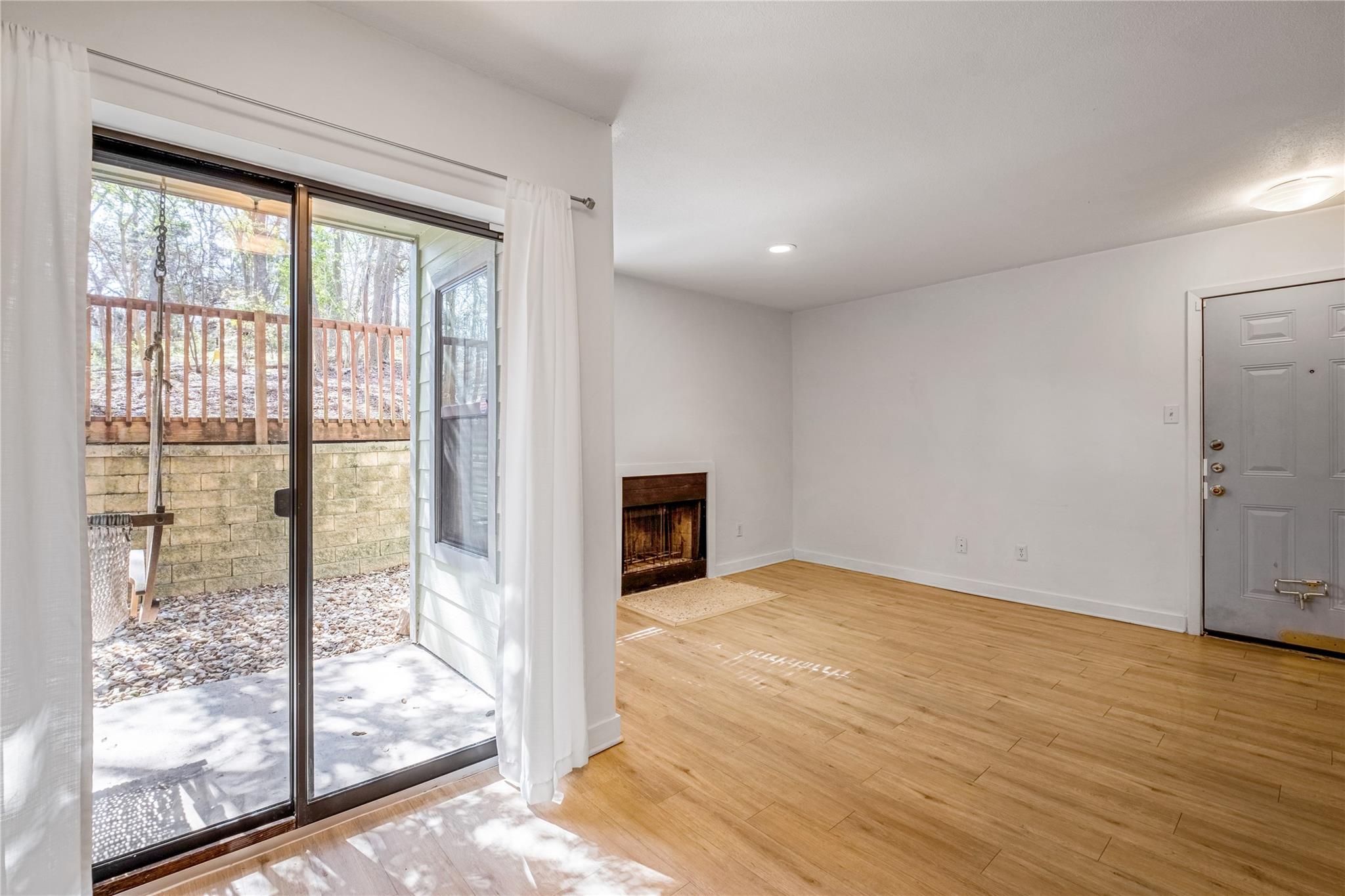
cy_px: 448
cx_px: 672
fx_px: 560
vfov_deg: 77.3
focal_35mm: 15
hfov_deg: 100.4
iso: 160
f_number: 8
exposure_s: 1/250
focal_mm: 10
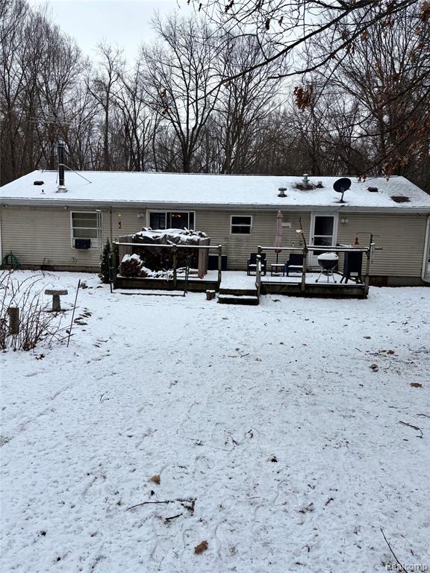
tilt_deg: -8.6
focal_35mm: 26
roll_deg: -1.1
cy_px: 286
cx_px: 215
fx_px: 431
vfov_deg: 67.3
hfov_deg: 53.1
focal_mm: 5.96
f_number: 1.6
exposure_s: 1/1381
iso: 50
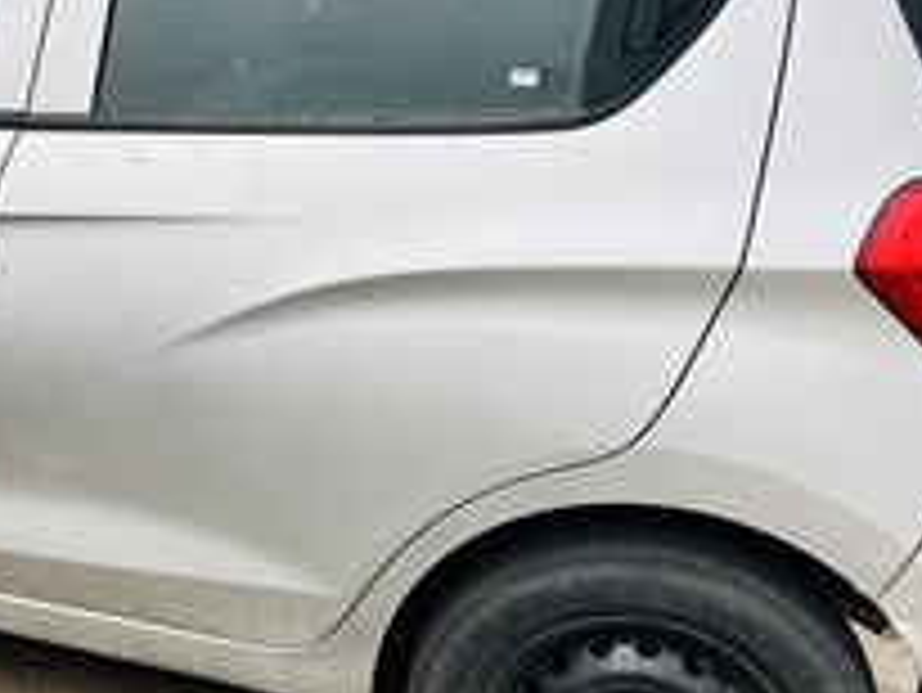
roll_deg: +0.6
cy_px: 326
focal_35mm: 58
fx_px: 1546
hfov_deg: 31.1
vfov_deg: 25.3
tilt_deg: -21.3
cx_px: 34
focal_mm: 5.7
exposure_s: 1/859
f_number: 1.5
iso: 50
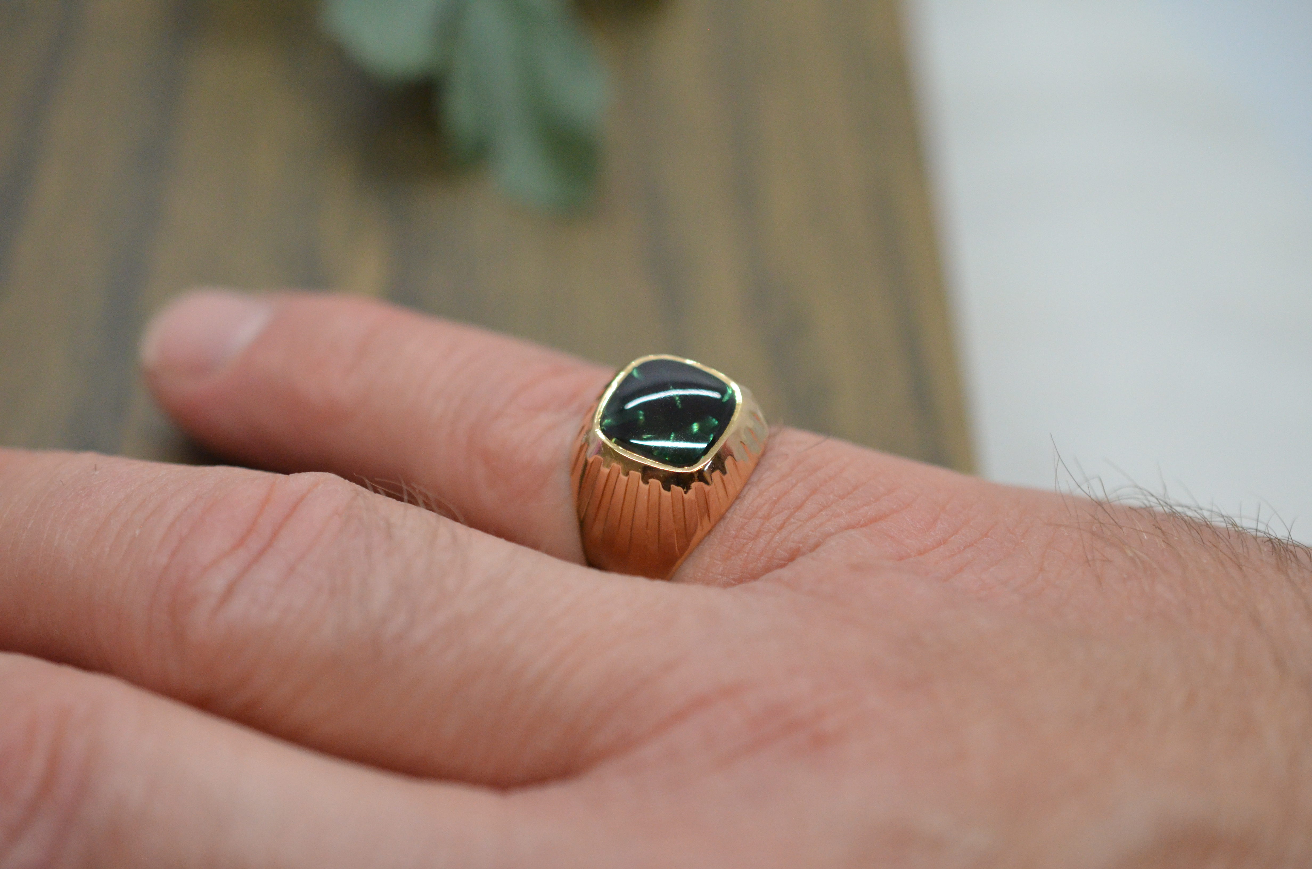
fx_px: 2182
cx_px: 656
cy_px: 434
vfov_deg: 22.5
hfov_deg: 33.5
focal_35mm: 60
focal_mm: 40
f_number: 4
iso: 2500
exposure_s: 1/2500
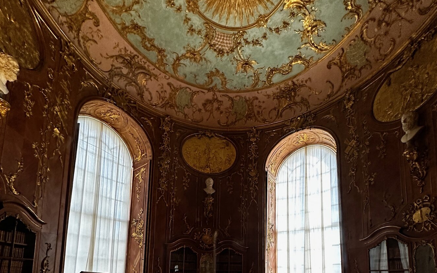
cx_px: 218
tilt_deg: +6.9
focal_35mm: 20
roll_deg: -1.4
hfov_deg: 85.1
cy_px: 251
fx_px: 238
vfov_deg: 51.8
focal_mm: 2.22
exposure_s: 1/50
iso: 250
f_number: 2.2
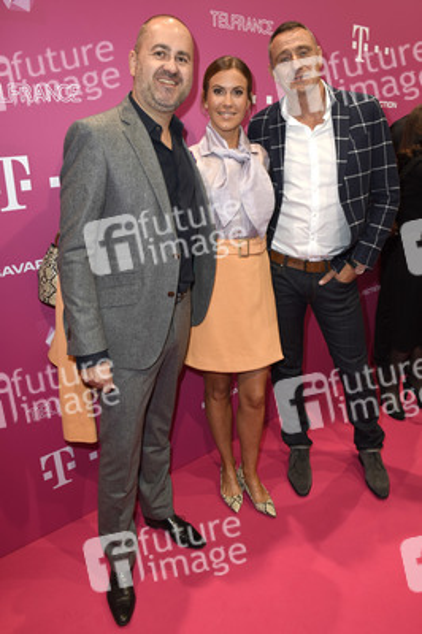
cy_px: 317
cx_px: 211
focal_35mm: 27
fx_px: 476
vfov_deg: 67.4
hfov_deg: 47.9
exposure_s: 1/160
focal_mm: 18
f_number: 6.3
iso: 500
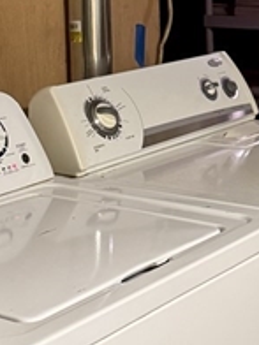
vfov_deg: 20.9
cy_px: 151
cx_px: 123
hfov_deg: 15.7
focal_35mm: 94
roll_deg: +2.1
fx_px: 938
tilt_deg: -11.6
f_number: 1.78
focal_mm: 6.76
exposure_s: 1/60
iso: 500
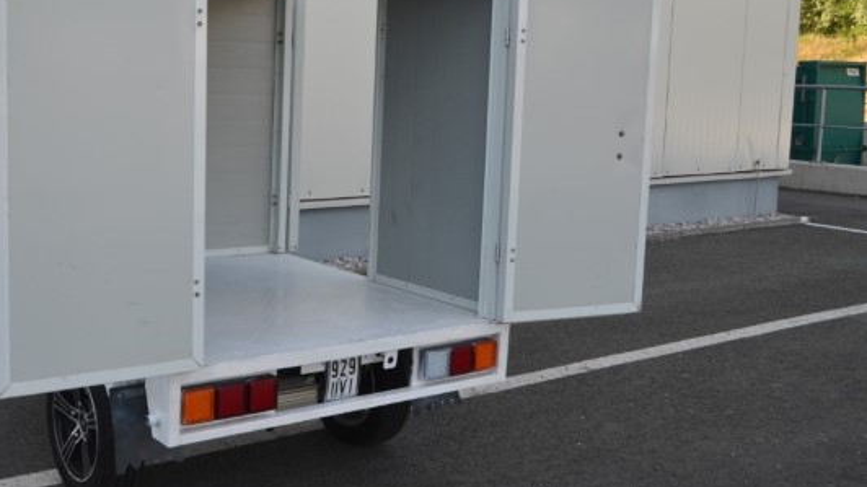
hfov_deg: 43.0
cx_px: 278
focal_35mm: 47
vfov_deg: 25.3
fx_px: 1080
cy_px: 171
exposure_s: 1/200
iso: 200
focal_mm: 22
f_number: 7.1
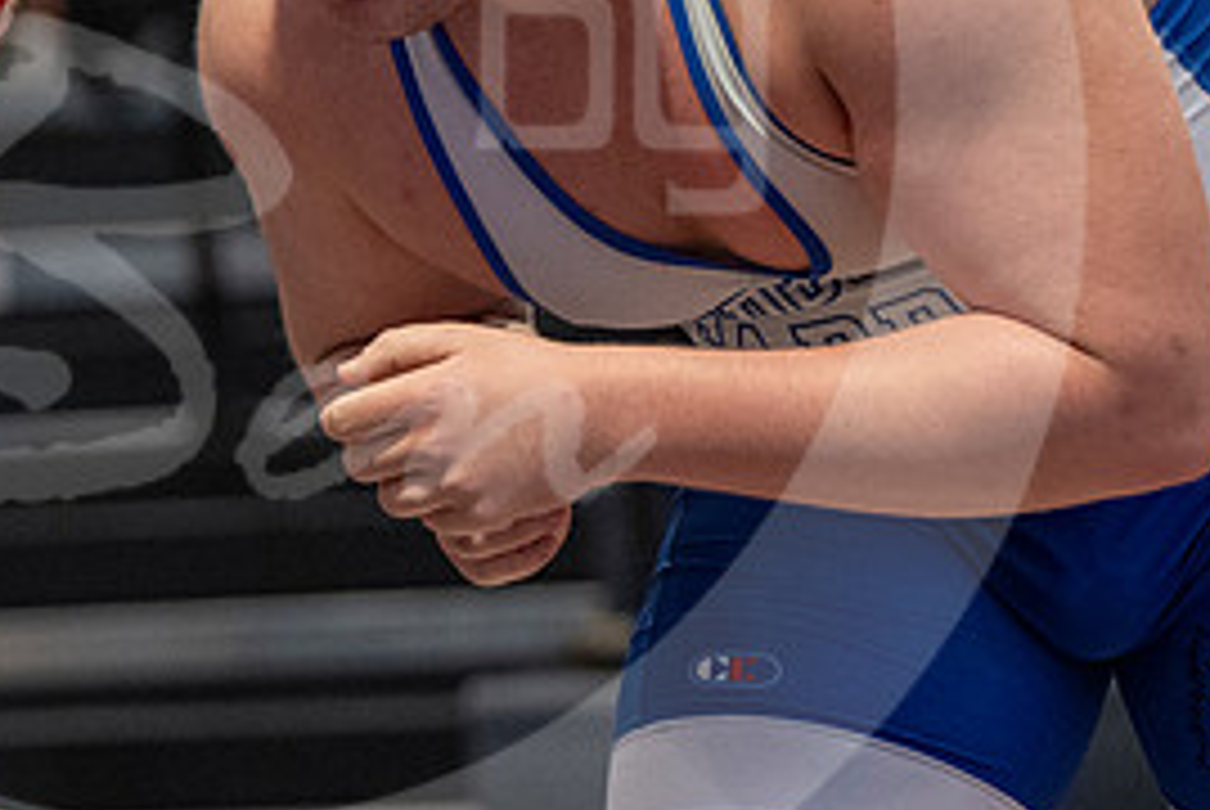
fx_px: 14468
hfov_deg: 4.8
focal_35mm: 430
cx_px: 375
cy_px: 577
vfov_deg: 3.2
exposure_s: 1/1000
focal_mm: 104
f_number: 2.8
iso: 3200
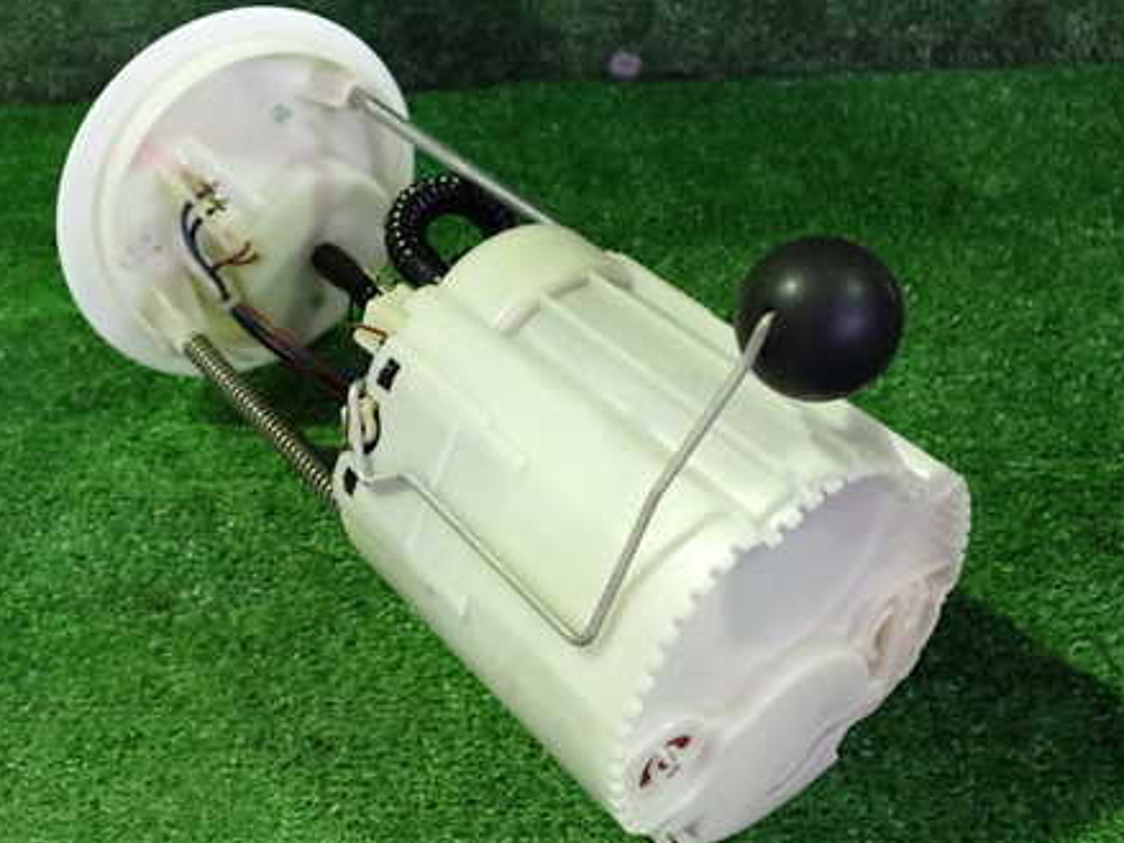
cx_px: 510
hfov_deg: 45.7
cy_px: 454
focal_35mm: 41
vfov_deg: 35.1
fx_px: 1331
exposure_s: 1/50
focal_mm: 5.4
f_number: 2.3
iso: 1250
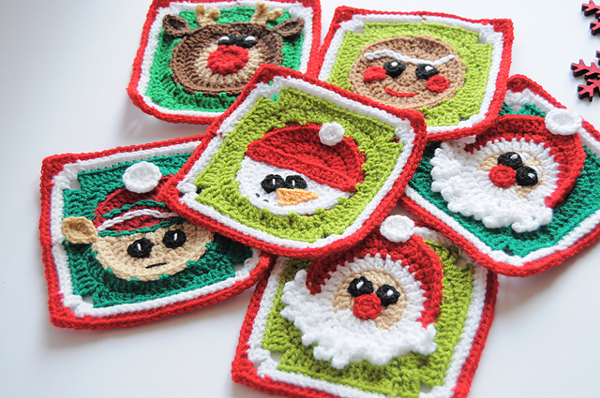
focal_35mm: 57
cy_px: 199
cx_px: 300
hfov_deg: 35.1
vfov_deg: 23.7
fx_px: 949
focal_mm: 38
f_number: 5
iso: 400
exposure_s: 1/100
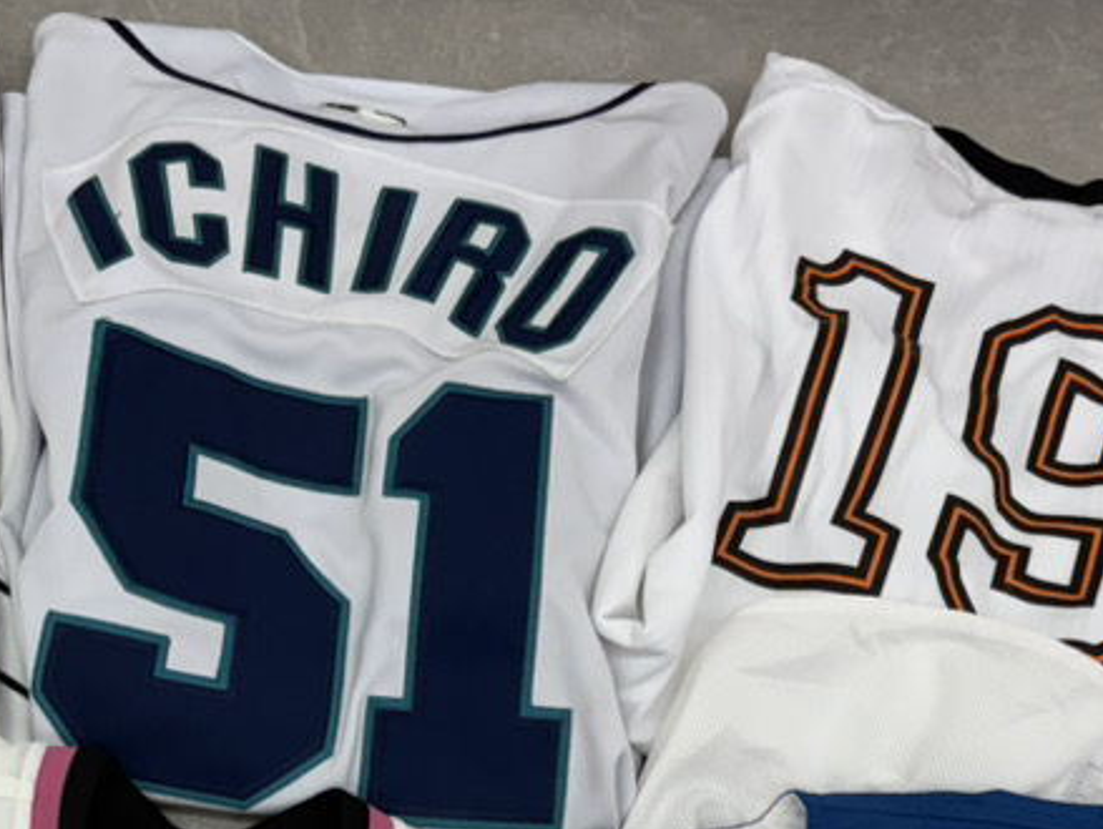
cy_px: 962
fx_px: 2264
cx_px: 186
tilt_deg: -66.2
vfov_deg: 19.7
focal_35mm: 71
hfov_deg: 26.7
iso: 50
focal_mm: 5.96
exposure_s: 1/120
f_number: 1.6
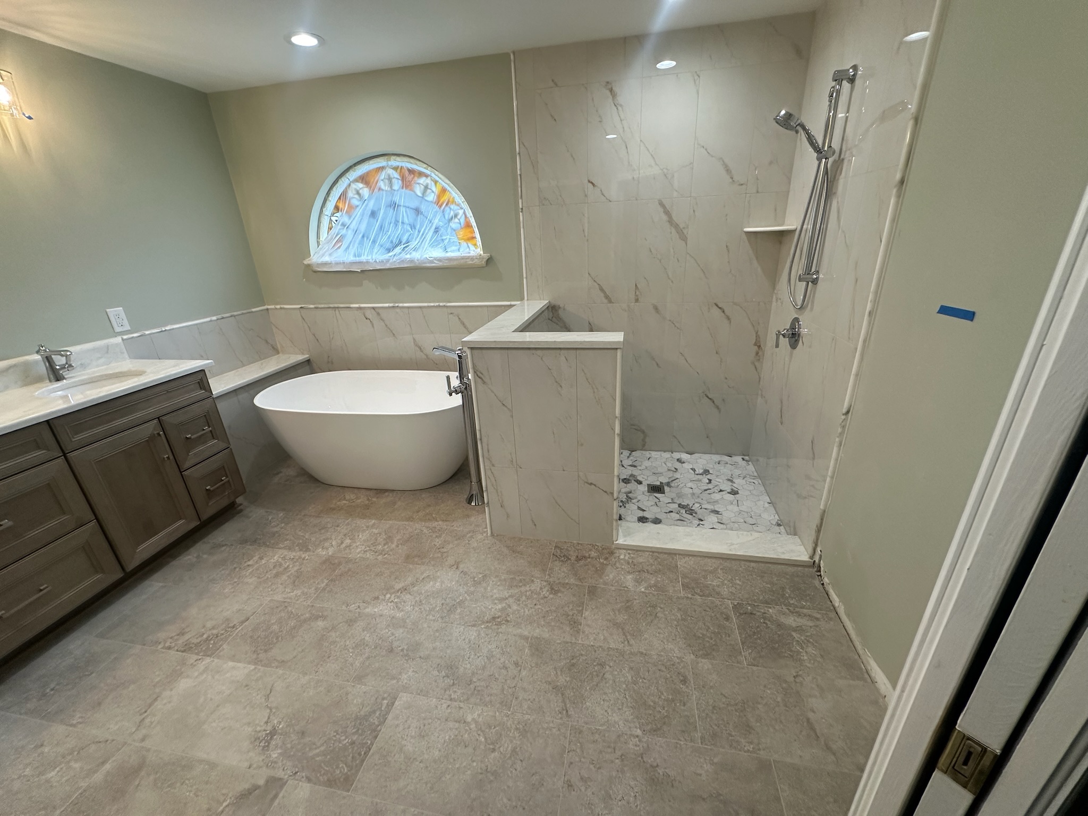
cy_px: 408
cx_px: 544
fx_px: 440
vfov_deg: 85.7
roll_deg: +2.4
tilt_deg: -21.3
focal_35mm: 14
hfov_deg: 102.1
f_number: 2.2
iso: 200
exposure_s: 1/120
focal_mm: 2.22
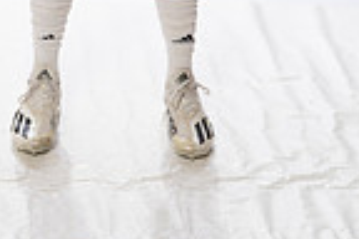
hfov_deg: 15.6
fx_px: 1306
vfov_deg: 9.6
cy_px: -286
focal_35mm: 131
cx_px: 105
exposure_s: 1/250
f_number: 4
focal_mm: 42
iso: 400
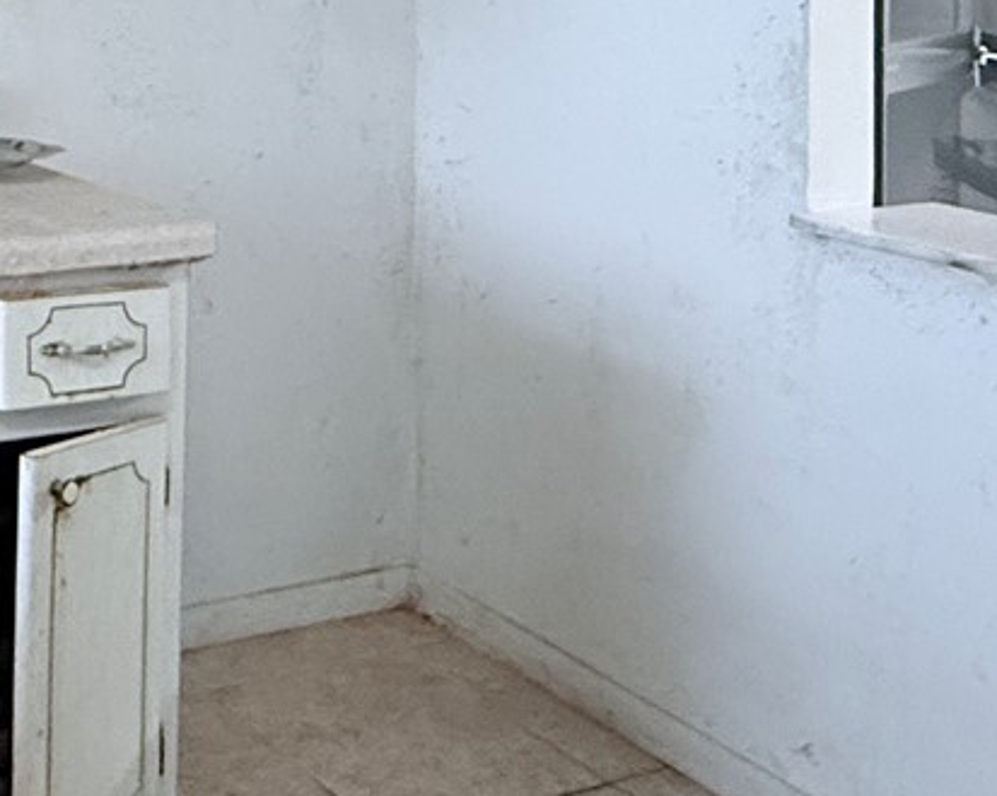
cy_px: -145
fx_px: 1563
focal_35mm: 53
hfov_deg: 30.5
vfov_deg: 25.8
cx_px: -176
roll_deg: -0.9
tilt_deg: +1.2
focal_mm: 2.22
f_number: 2.2
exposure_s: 1/60
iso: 400
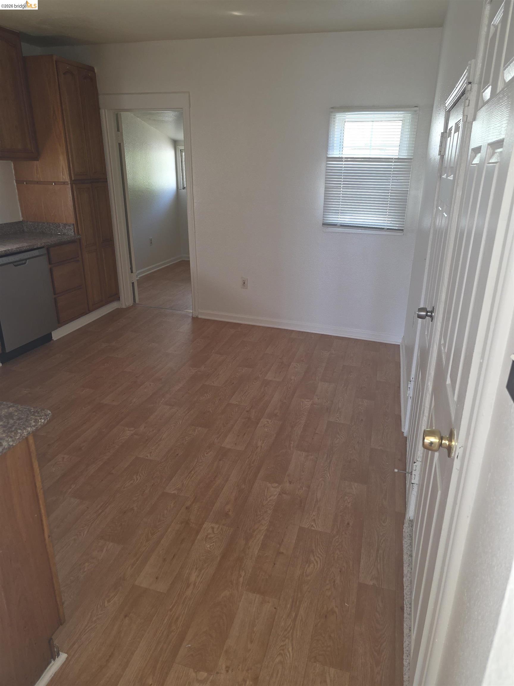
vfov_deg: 73.9
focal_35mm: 23
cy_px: 343
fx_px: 455
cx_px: 257
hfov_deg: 58.9
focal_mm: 6.3
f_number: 1.7
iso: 100
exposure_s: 1/60
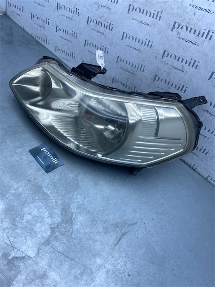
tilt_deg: -46.8
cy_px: 144
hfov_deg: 53.1
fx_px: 215
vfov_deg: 67.3
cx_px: 108
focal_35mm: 26
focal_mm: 4.25
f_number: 1.8
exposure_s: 1/1007
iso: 32
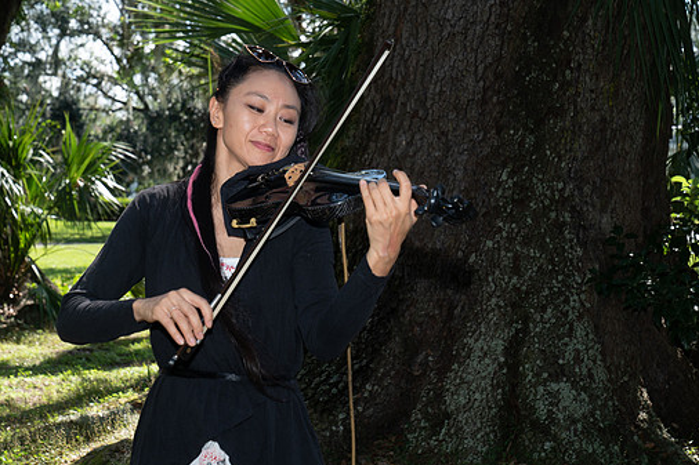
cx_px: 332
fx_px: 1514
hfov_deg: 26.0
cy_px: 223
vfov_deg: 17.5
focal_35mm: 78
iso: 200
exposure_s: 1/200
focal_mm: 68
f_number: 7.1
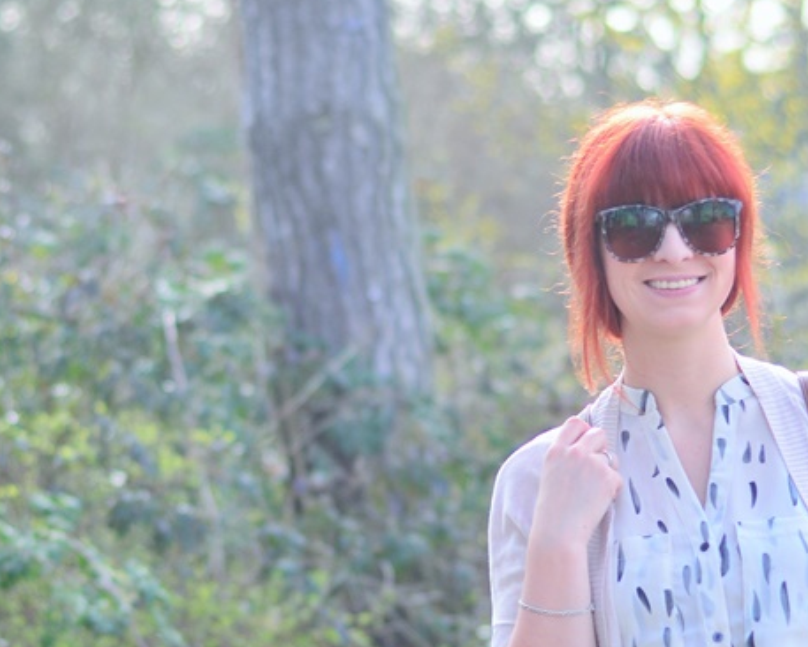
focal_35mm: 166
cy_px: 450
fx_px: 3971
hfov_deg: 11.6
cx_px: 384
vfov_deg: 9.3
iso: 200
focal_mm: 50
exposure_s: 1/800
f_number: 2.2
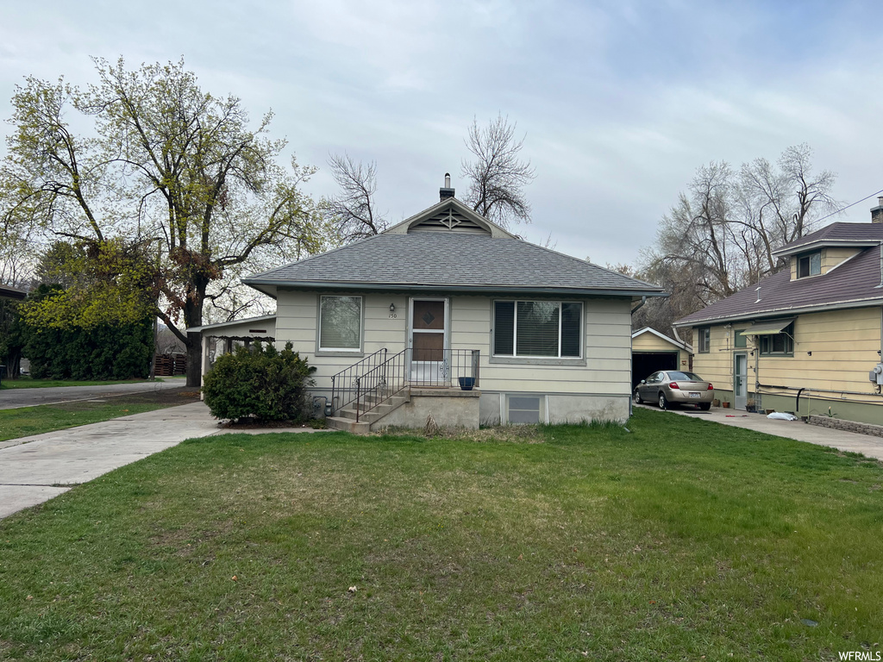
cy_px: 331
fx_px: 663
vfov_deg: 53.1
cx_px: 442
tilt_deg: +2.1
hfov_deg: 67.3
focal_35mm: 26
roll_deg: -1.1
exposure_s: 1/1934
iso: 50
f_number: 1.5
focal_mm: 5.7
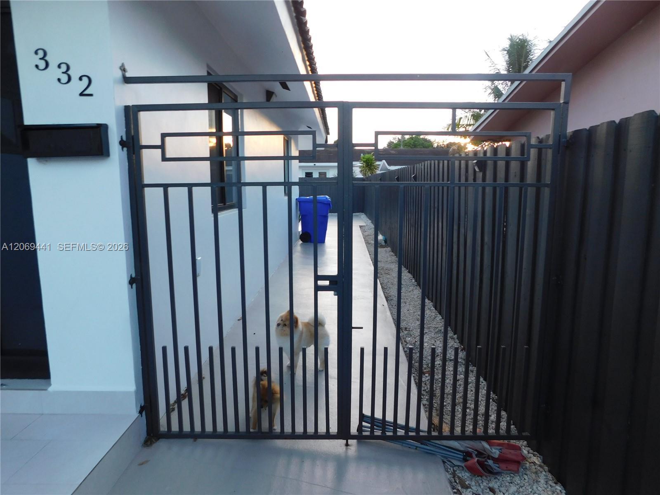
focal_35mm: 23
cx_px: 330
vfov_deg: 58.9
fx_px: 439
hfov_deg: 73.9
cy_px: 248
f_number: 3
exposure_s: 1/80
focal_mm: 4
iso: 125
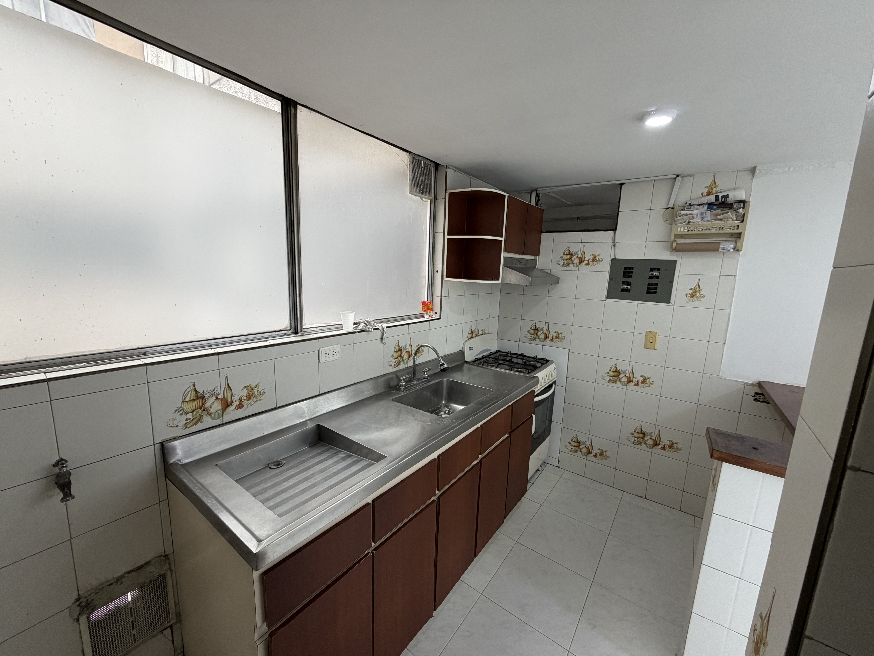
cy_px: 328
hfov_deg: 102.1
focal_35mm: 14
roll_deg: -2.1
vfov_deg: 85.7
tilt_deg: -10.2
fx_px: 353
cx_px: 437
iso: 200
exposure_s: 1/120
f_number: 2.2
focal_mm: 2.22
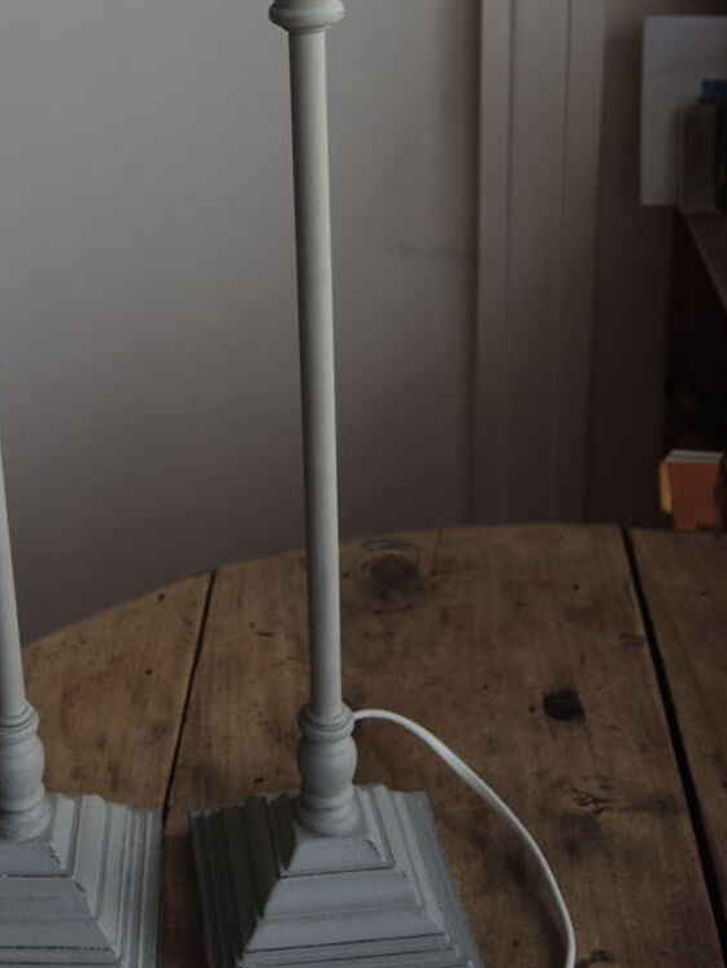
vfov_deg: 36.7
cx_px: 139
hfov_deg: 28.5
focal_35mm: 50
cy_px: 178
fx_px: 1399
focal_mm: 6
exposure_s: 1/30
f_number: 2
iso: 90
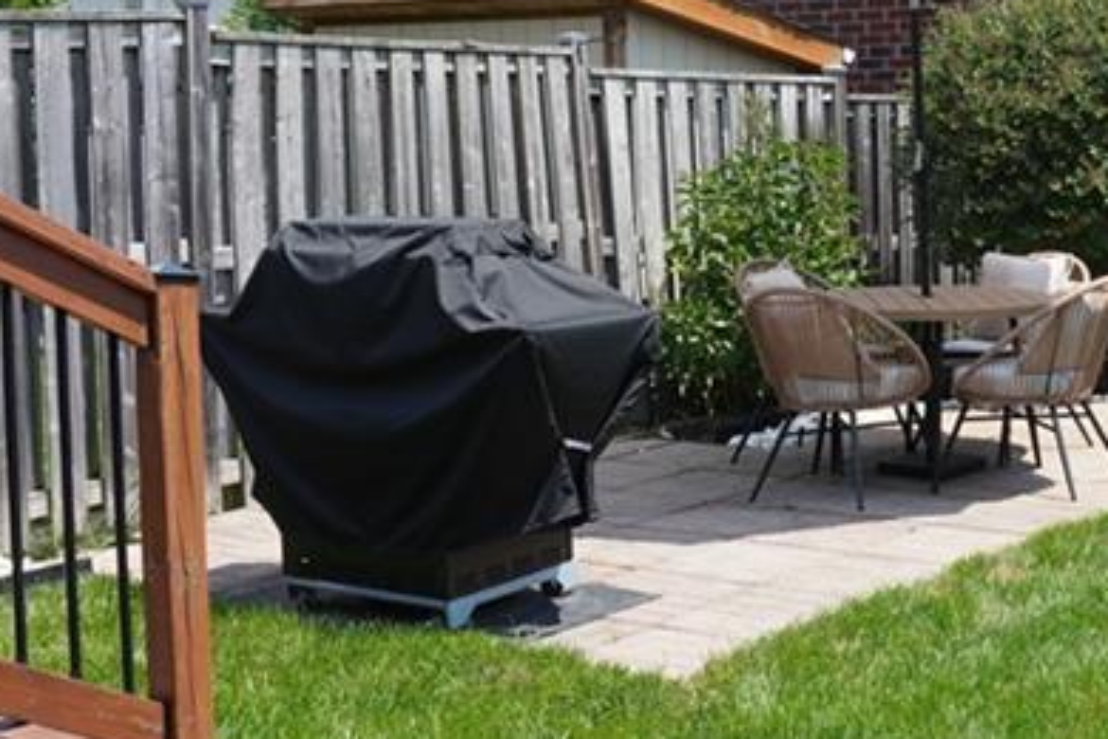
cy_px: 196
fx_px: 1939
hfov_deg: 30.6
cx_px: 980
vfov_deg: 21.4
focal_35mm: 63
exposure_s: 1/640
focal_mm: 16
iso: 400
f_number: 8
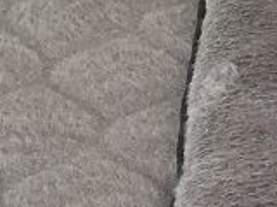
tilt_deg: -38.4
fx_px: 1160
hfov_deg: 13.3
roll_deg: -5.0
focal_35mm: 145
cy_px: 183
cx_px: 331
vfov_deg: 10.2
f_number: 2.2
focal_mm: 4.15
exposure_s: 1/33
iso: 250
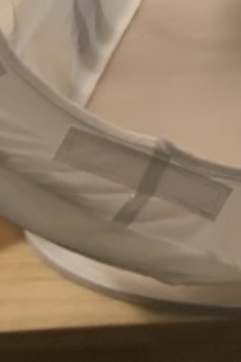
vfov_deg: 13.9
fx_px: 1358
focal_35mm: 135
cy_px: -244
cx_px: 567
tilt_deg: -12.5
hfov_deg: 9.2
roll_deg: -0.3
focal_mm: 4.15
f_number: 2.2
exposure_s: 1/30
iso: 80
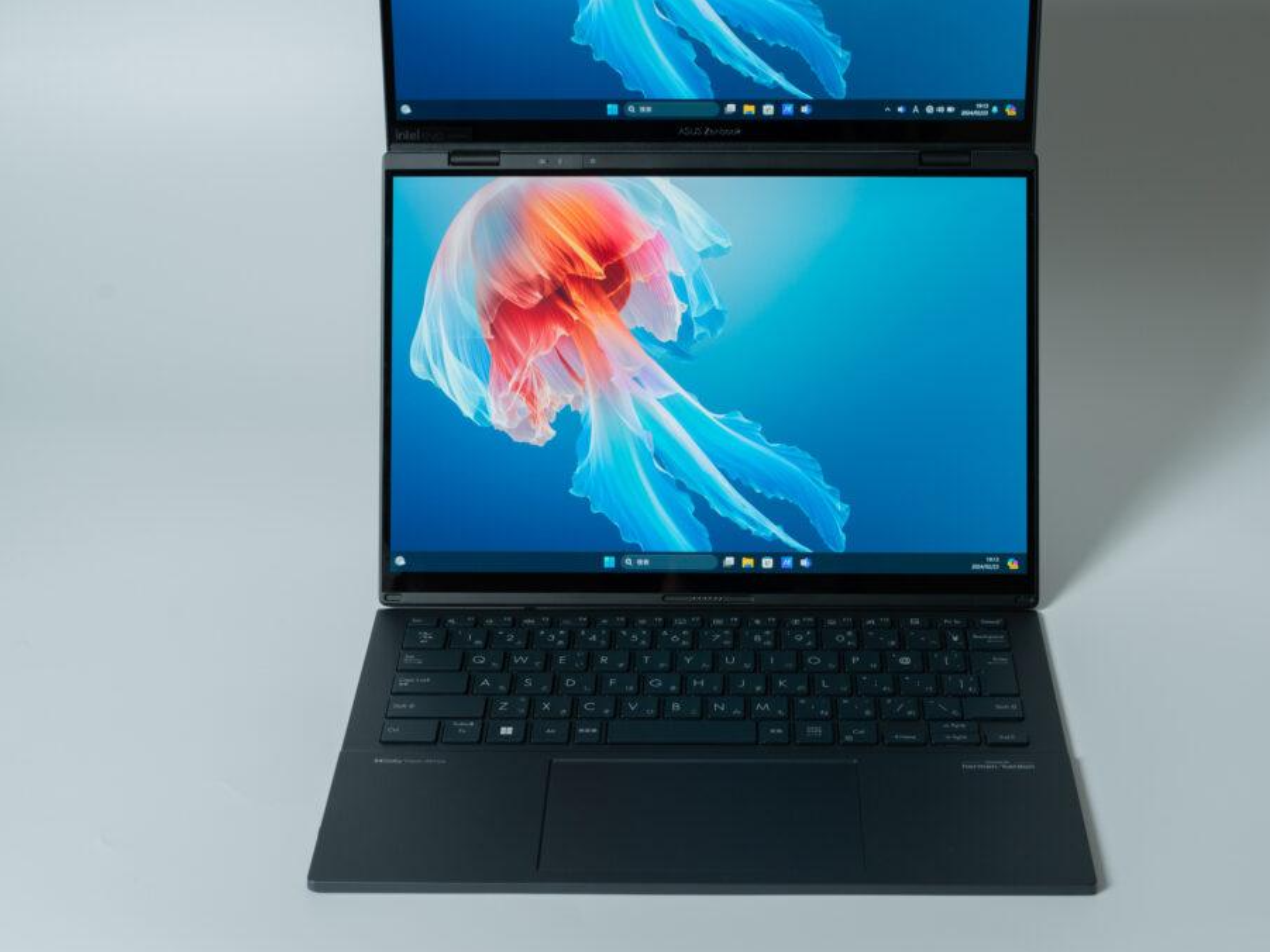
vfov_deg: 24.8
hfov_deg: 32.7
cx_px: 698
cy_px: 480
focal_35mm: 59
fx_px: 2165
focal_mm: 54
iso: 640
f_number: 8
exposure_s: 1/50
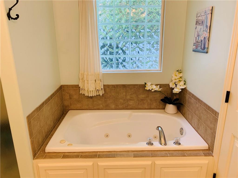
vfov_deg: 53.1
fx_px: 179
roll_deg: +0.4
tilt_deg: -15.6
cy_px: 89
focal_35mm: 26
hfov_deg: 67.3
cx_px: 119
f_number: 1.8
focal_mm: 4.25
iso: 50
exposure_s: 1/60
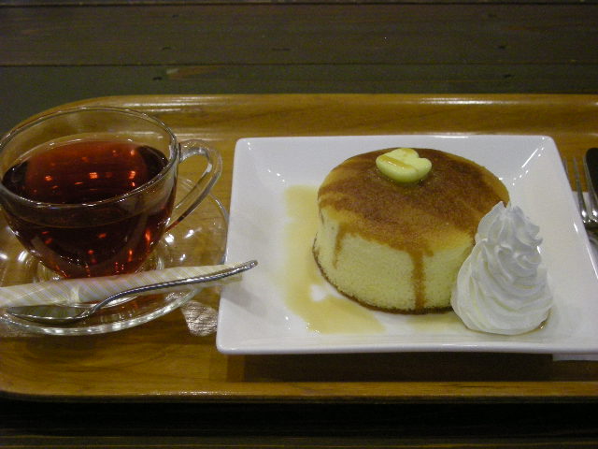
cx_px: 299
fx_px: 1175
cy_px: 224
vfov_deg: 21.6
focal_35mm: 68
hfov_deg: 28.6
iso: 400
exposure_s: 1/51
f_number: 3.7
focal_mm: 11
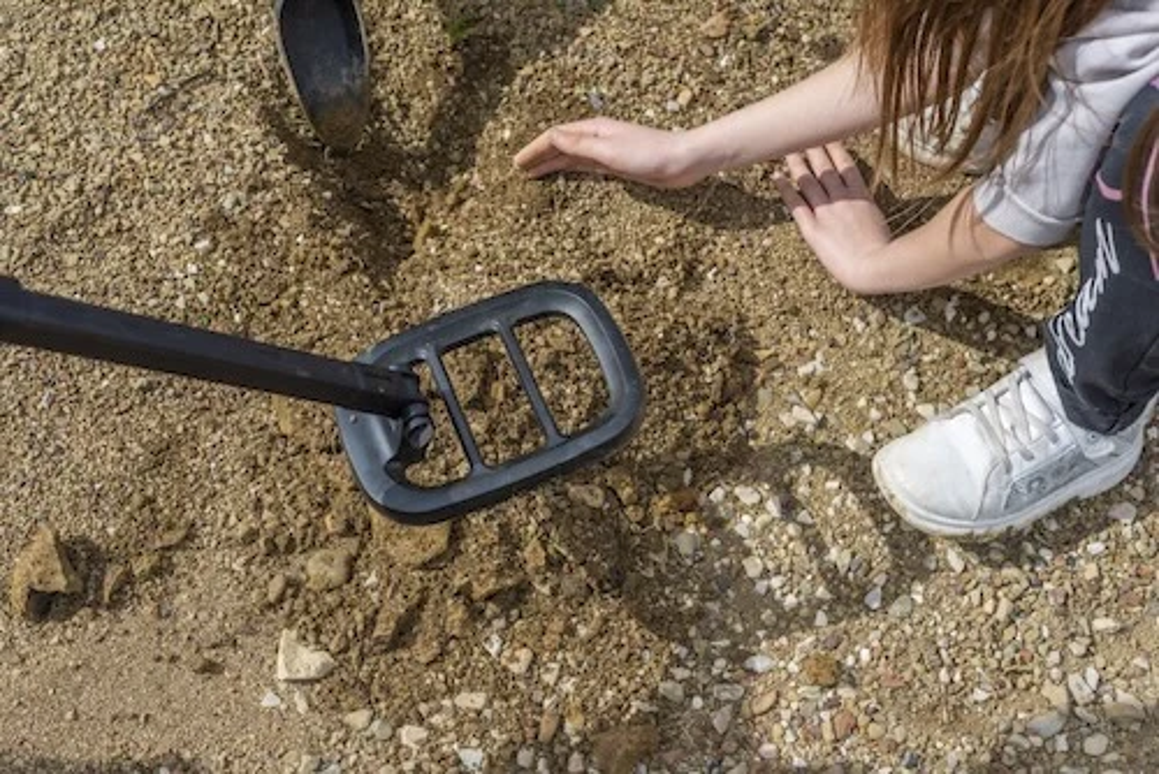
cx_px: 580
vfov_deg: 27.0
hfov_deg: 39.6
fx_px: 1611
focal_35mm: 50
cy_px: 387
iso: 100
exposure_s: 1/500
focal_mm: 50
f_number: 5.6
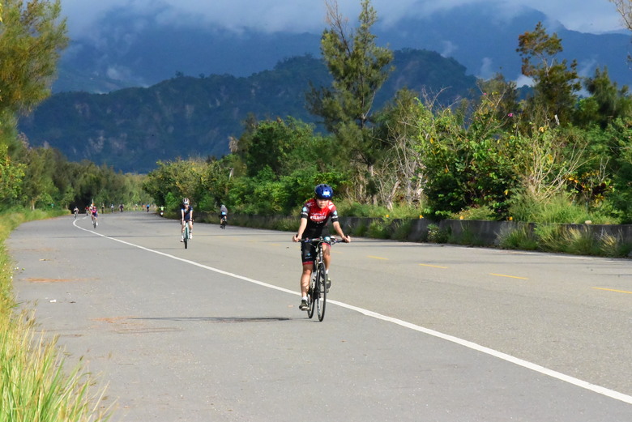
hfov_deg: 11.7
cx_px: 316
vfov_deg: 7.9
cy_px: 211
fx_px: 3074
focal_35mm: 175
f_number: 22
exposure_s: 1/4000
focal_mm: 175
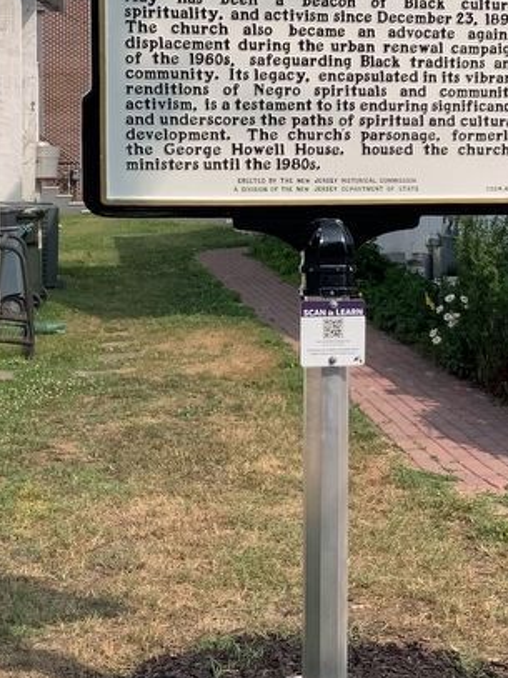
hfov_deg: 24.0
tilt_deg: -2.9
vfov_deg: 31.5
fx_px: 1194
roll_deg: -2.0
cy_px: 235
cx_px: 300
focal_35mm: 61
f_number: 2.4
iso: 25
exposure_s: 1/1631
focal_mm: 3.3
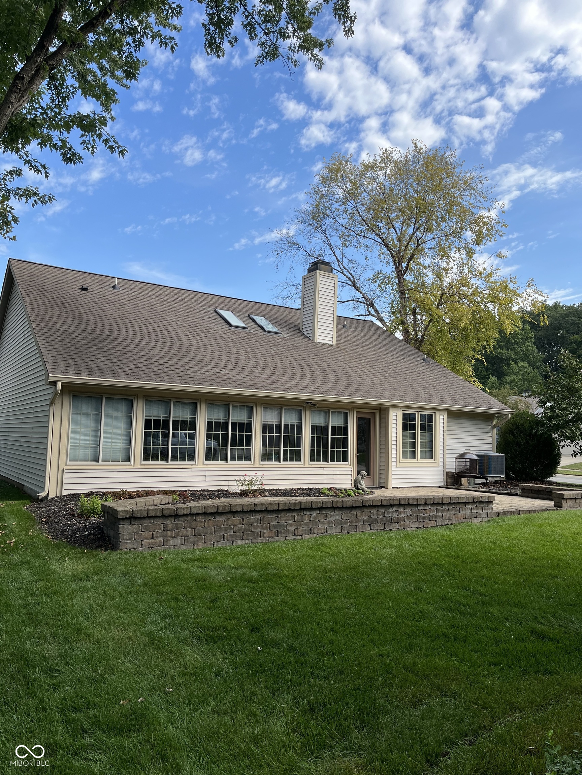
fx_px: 583
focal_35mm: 26
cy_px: 388
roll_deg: -1.4
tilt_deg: +3.6
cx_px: 291
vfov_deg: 67.3
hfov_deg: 53.1
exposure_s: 1/1832
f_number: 1.6
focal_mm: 5.1
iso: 50
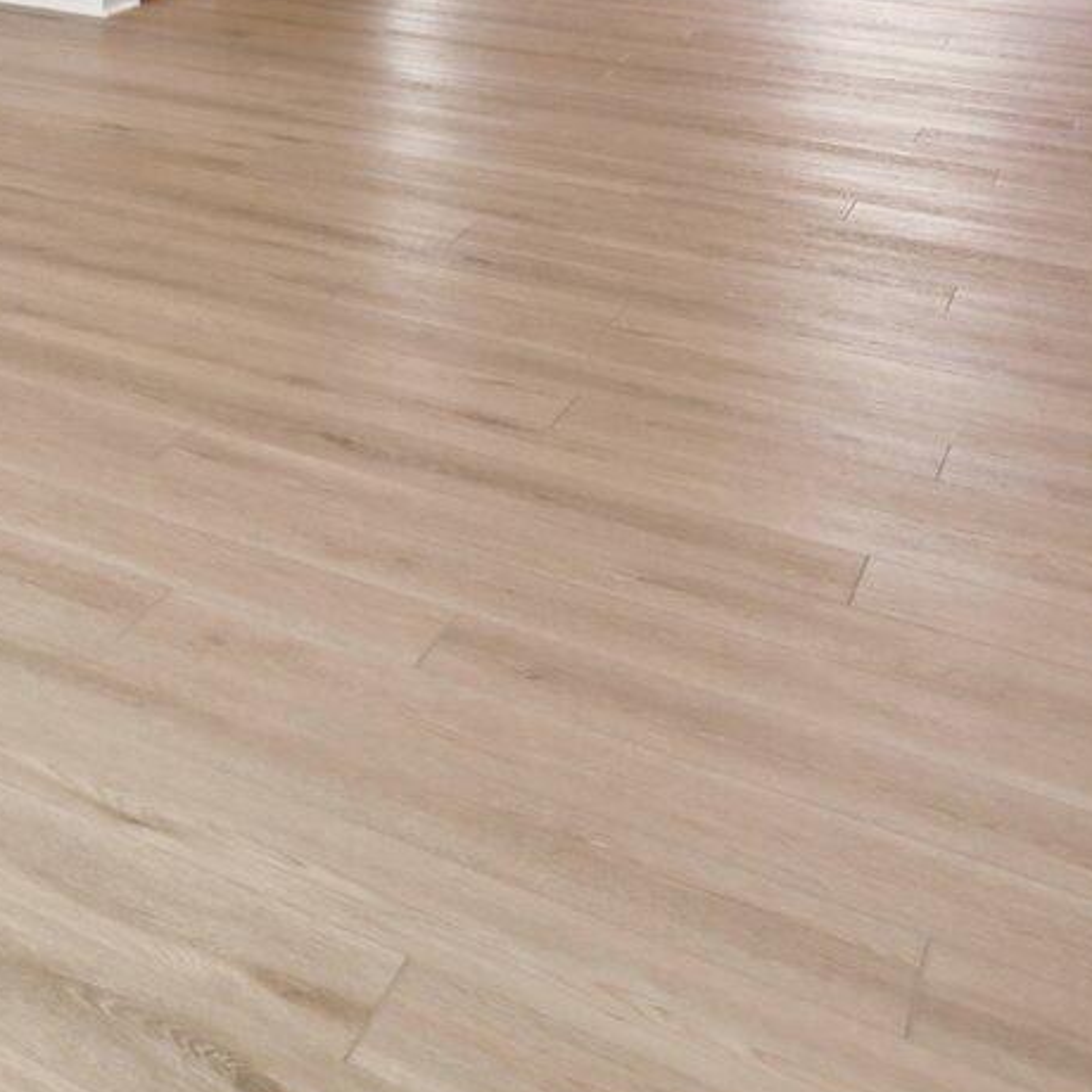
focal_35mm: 53
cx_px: -1118
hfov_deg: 18.9
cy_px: -414
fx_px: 1892
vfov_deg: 26.2
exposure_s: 1/15
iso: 140
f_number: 8
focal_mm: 14
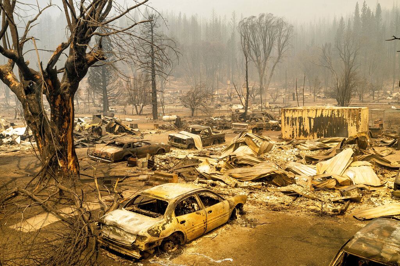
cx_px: 200
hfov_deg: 54.5
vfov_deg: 37.8
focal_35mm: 35
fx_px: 389
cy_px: 133
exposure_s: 1/1000
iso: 280
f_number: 8
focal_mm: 35
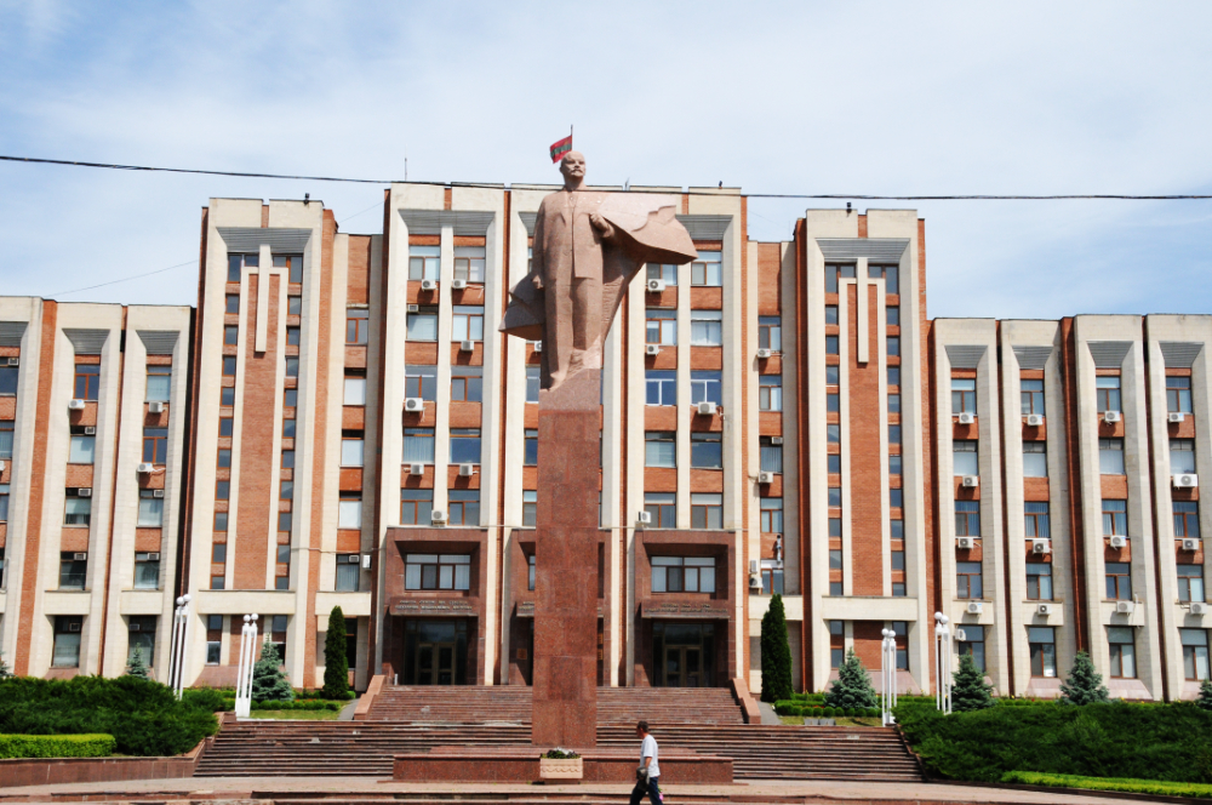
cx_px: 606
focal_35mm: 51
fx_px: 1715
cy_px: 402
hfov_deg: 38.9
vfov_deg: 26.4
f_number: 18
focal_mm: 34
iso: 640
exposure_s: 1/640
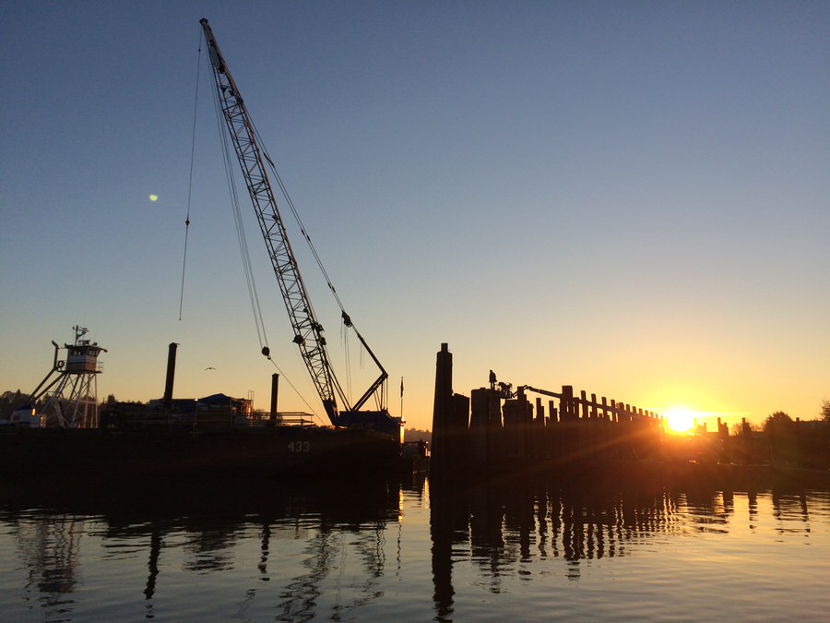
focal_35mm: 29
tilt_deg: +7.1
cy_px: 312
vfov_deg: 48.2
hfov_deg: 61.7
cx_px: 415
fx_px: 695
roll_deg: +0.6
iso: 32
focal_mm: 4.15
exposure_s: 1/1368
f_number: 2.2
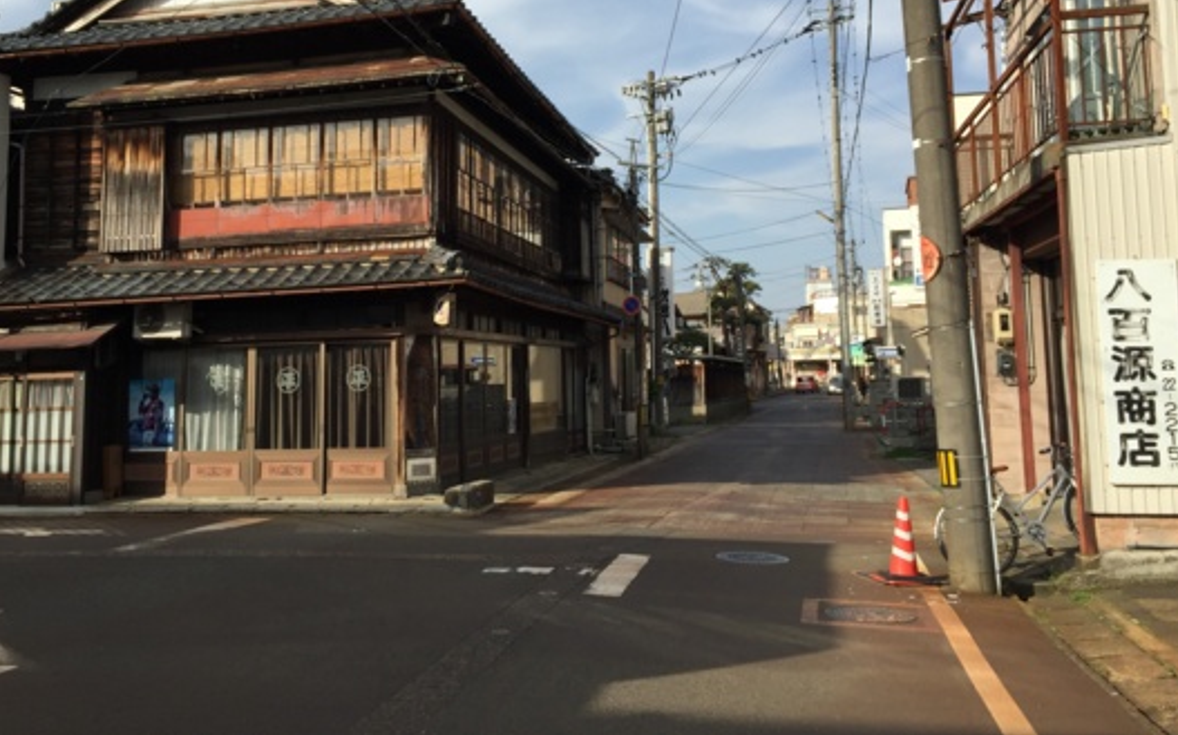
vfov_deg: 35.8
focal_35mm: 35
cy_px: 235
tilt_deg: +4.4
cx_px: 523
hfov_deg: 55.2
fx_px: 1123
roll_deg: +0.8
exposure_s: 1/1647
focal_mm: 4.15
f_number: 2.2
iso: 32
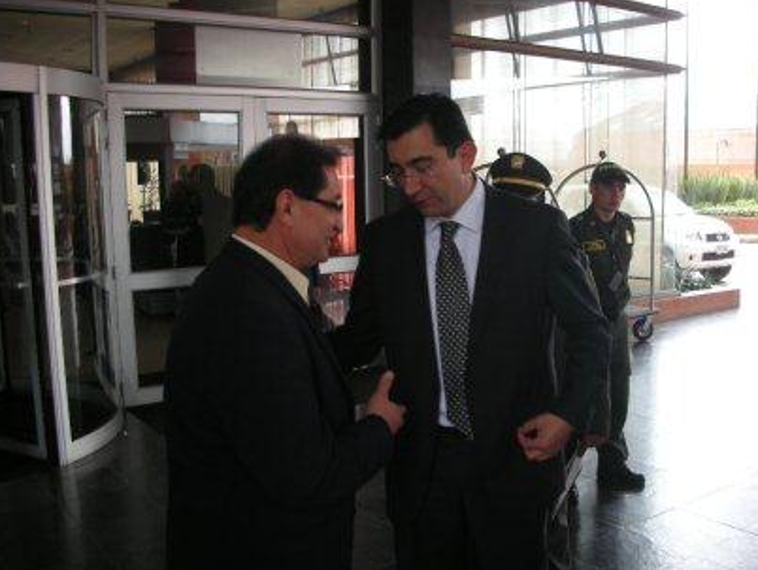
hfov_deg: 47.8
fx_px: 855
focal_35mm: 39
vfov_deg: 36.9
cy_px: 289
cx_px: 415
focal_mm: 5.8
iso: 50
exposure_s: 1/56.2
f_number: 2.8
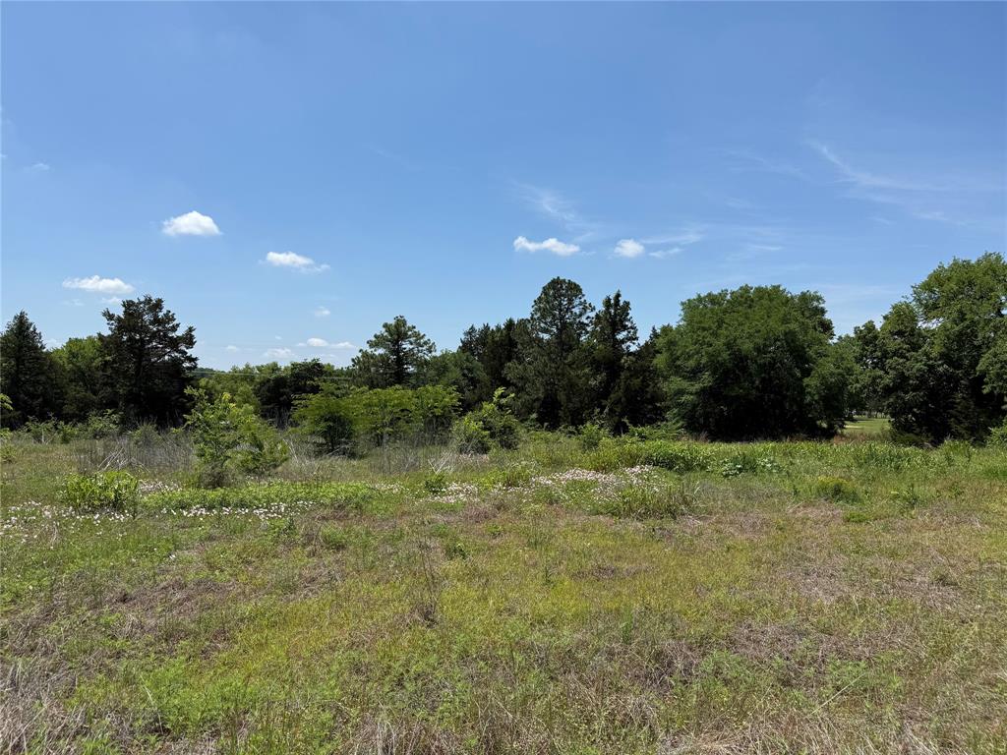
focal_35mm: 24
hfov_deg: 71.6
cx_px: 504
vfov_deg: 56.8
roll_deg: -0.1
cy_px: 378
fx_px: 698
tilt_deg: -0.5
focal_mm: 6.76
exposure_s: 1/6173
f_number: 1.78
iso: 80
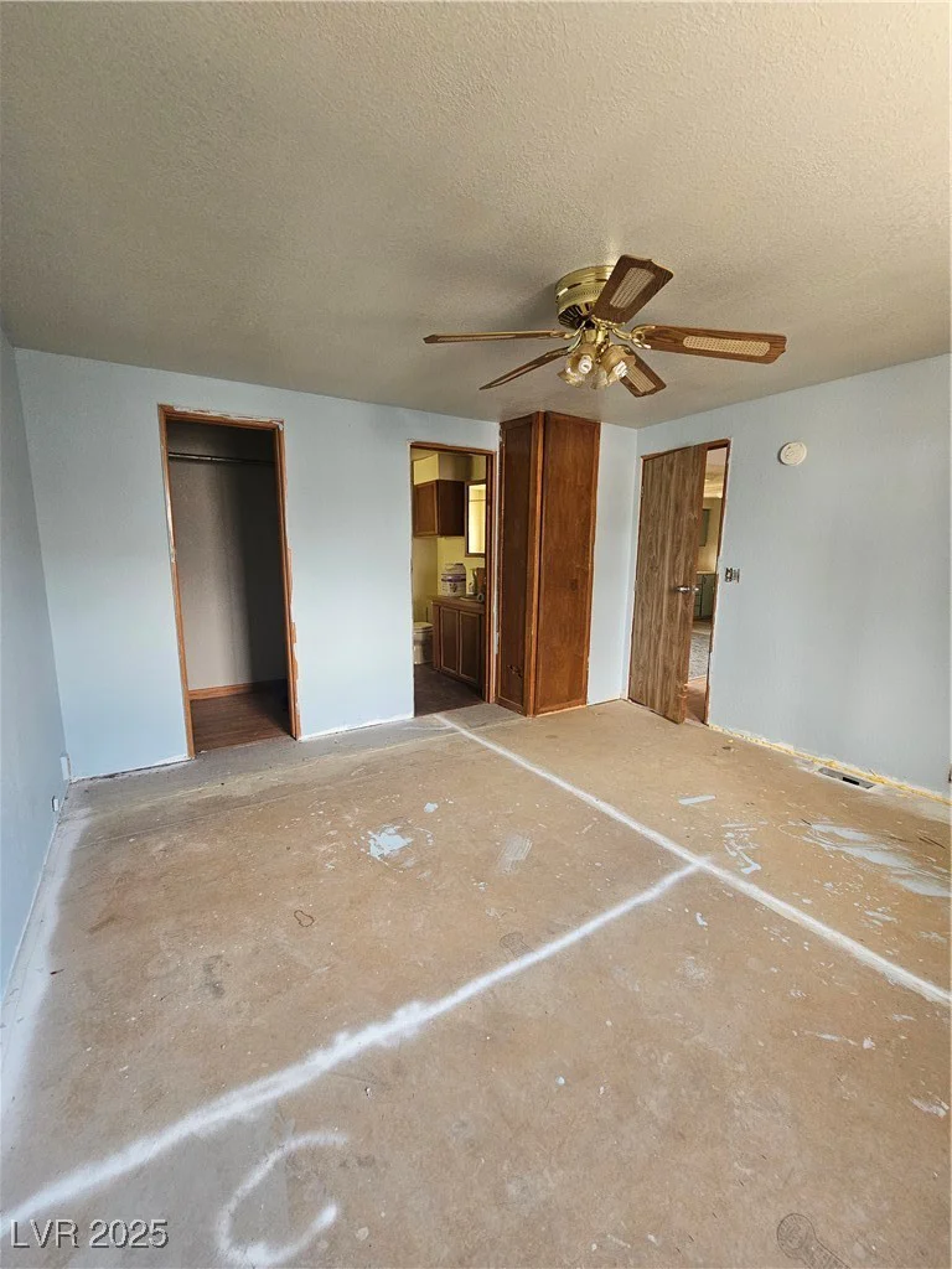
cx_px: 476
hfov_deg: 89.9
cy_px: 634
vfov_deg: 106.2
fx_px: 477
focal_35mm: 13
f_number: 2.2
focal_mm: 2.2
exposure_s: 1/77.4
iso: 320
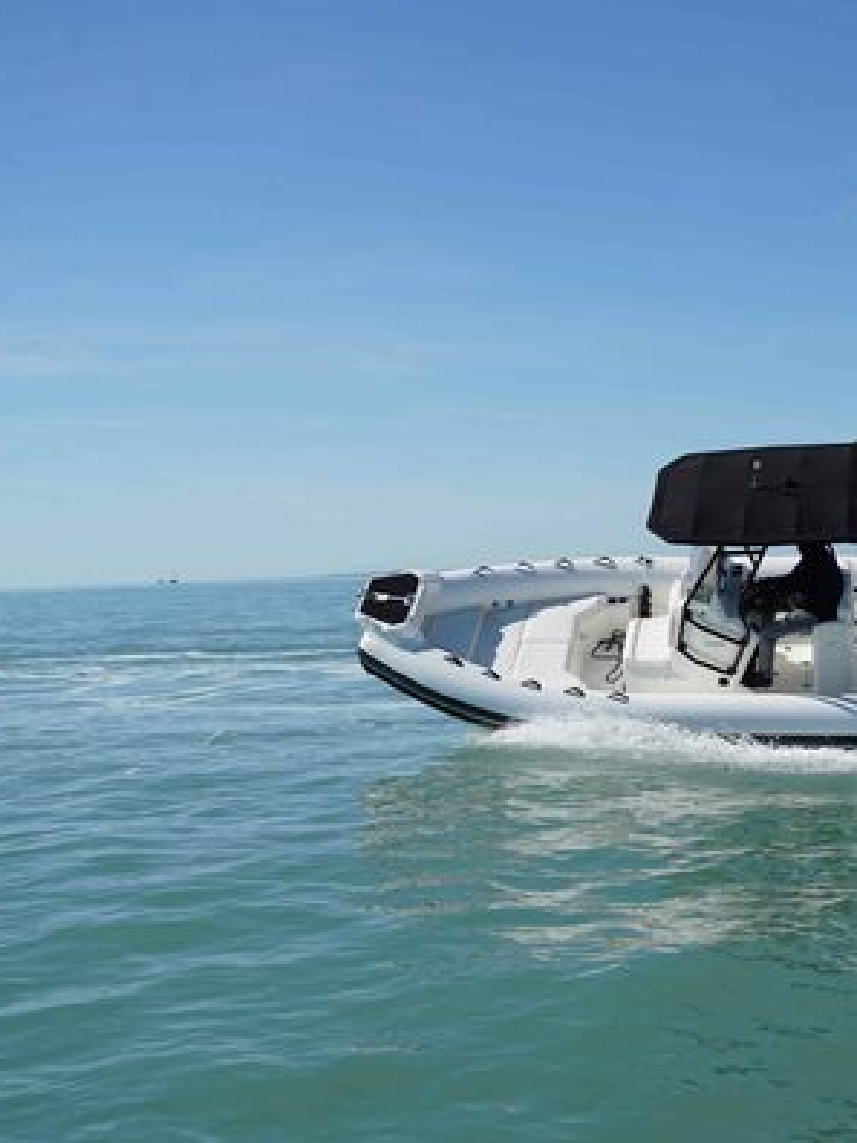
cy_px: 569
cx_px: 733
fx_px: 1683
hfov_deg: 27.7
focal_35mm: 51
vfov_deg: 37.5
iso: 100
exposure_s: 1/800
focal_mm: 35
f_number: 5.6
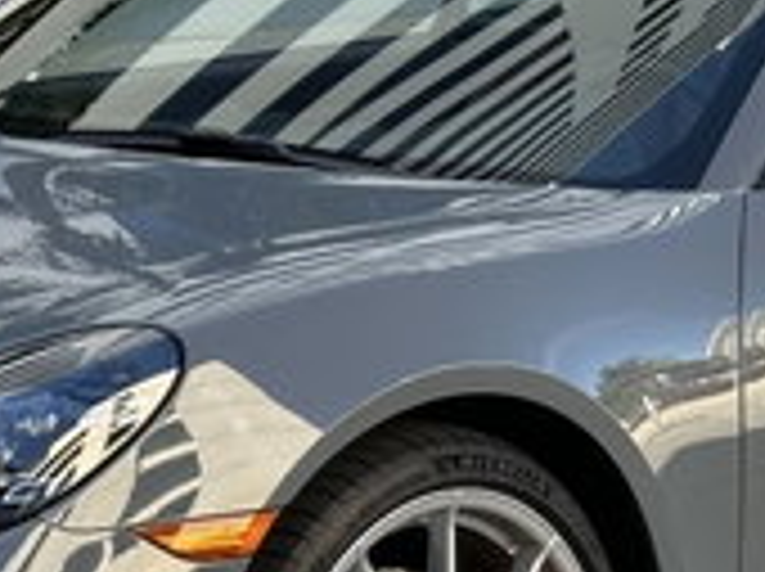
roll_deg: -0.9
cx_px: 441
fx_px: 4789
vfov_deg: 6.8
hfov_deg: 9.1
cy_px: 360
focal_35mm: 217
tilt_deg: -7.8
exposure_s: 1/456
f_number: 1.78
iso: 64
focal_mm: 6.86
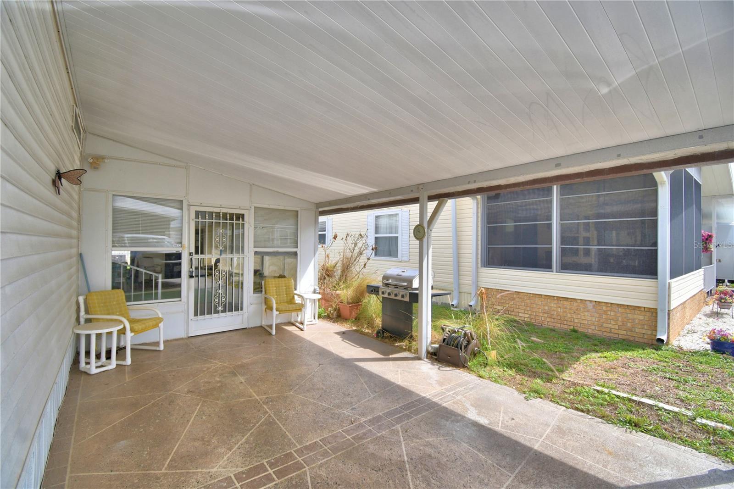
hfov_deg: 100.4
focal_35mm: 15
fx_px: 306
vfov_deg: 77.3
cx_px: 367
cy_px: 244
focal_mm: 10
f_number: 4.5
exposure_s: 1/800
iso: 100
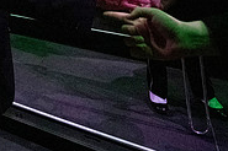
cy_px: -79
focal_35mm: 44
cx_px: -2
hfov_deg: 39.1
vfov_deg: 23.8
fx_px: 278
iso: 25600
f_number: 4
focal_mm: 14
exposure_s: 1/400
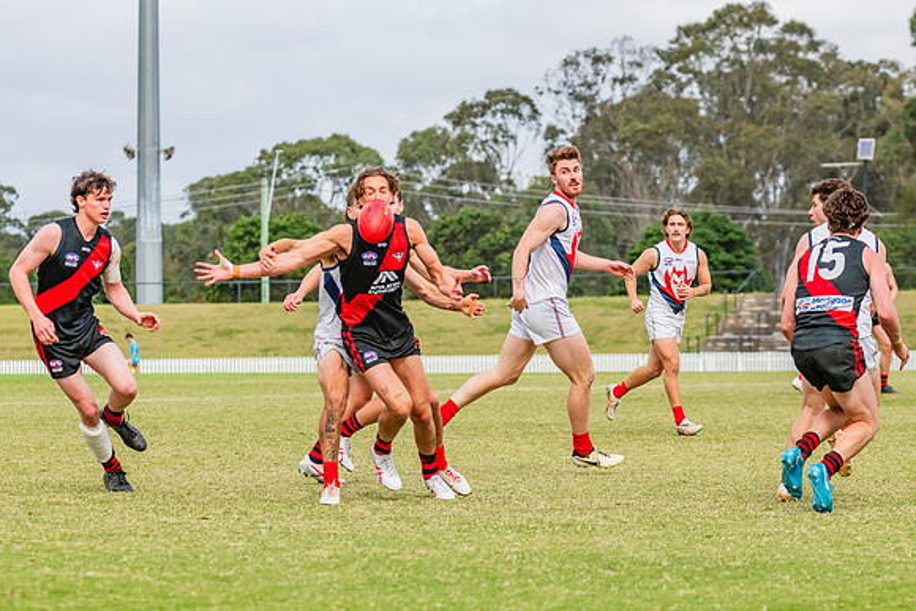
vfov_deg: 8.0
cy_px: 306
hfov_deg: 11.9
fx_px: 4395
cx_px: 458
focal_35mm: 173
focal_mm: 170
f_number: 7.1
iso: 800
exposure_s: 1/1250
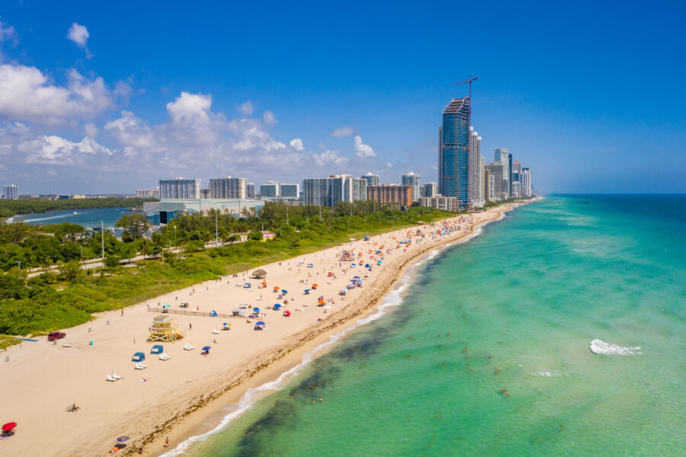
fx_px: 534
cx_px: 343
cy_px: 228
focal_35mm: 28
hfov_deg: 65.5
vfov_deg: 46.4
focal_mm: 10.3
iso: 100
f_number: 6.3
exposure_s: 1/40
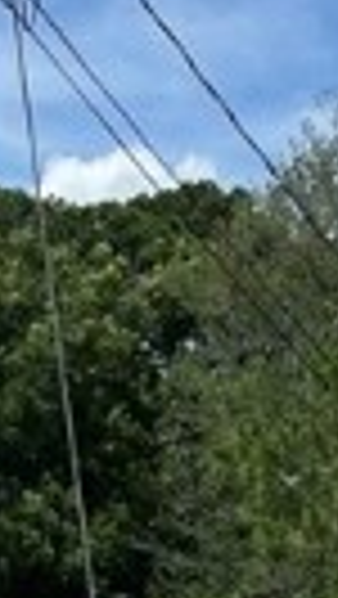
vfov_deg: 12.3
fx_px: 2608
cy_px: 953
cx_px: -54
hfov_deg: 7.4
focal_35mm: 164
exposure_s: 1/5319
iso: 50
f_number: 1.5
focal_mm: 5.7
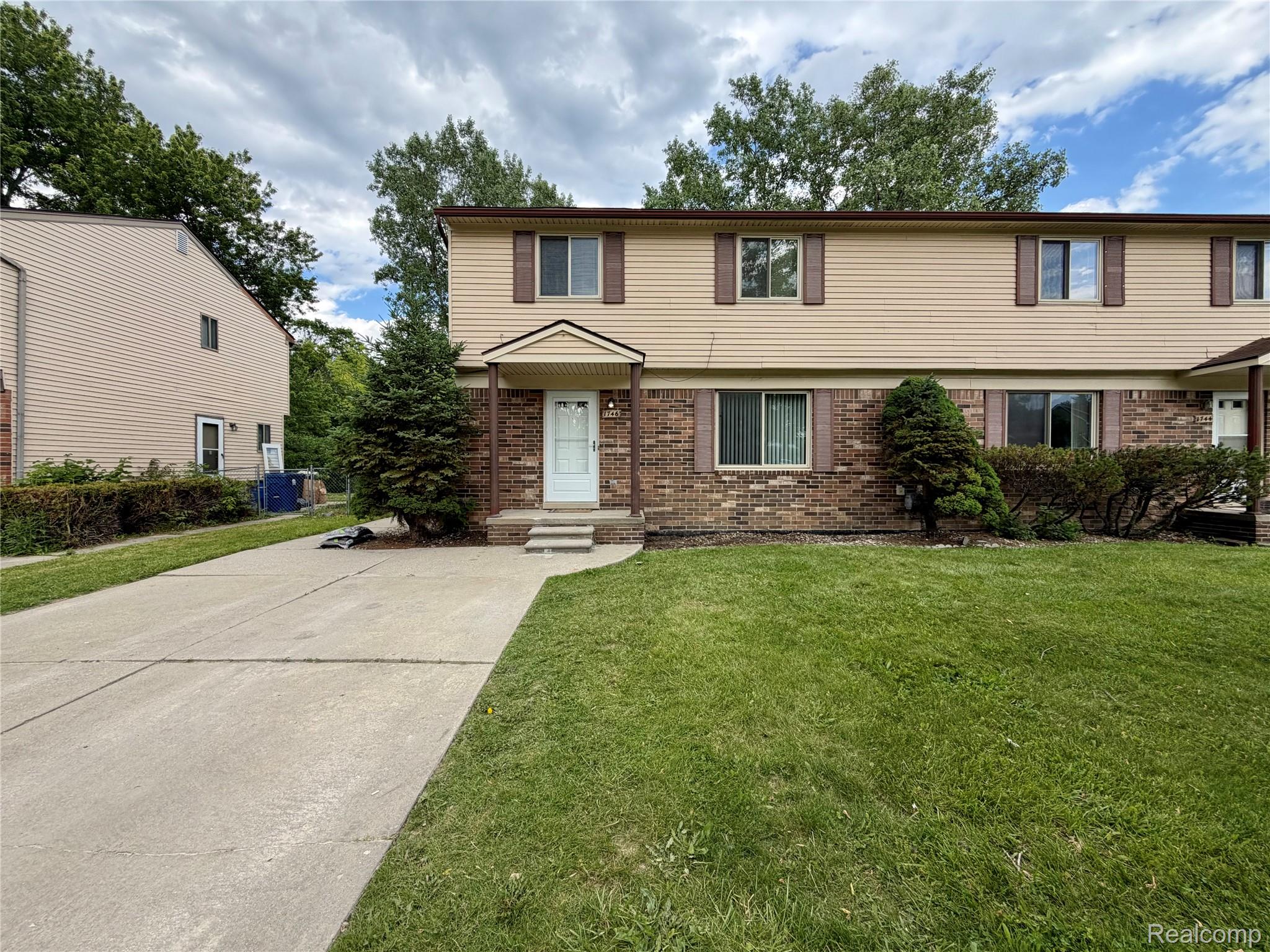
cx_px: 635
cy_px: 476
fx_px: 514
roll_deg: +0.4
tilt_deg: -1.2
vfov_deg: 85.7
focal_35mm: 14
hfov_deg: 102.1
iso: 50
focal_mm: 2.22
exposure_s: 1/502
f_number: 2.2
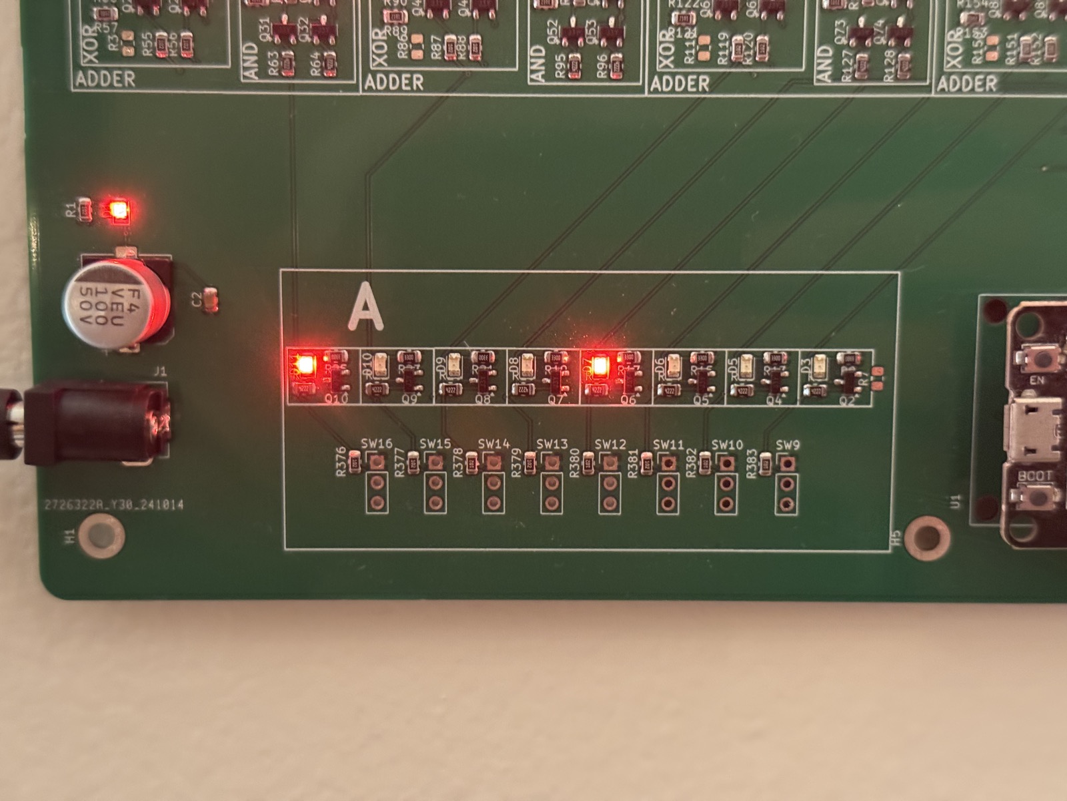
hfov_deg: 39.7
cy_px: 400
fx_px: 1480
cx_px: 534
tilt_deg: -7.0
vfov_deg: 30.3
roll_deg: +0.0
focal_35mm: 48
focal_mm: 6.76
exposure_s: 1/30
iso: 640
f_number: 1.78
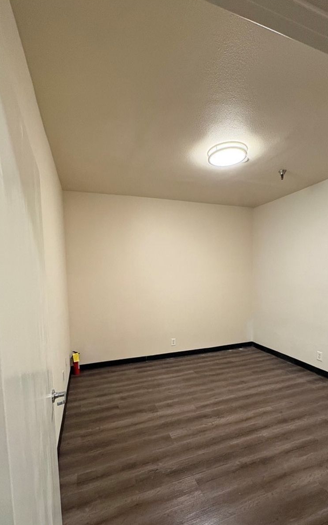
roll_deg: +0.9
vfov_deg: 93.9
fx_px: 243
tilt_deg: -4.2
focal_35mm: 17
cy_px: 294
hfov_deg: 67.9
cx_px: 173
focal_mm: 2.22
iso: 400
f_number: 2.2
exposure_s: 1/60
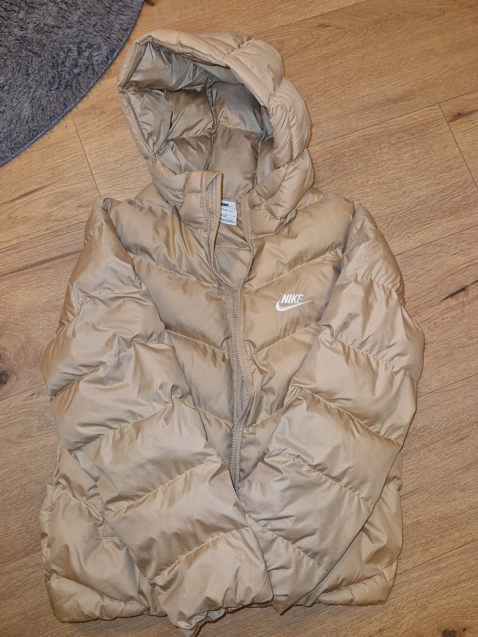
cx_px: 239
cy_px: 318
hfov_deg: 58.9
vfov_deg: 73.9
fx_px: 423
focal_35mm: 23
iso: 250
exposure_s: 1/100
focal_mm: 5.4
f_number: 1.8
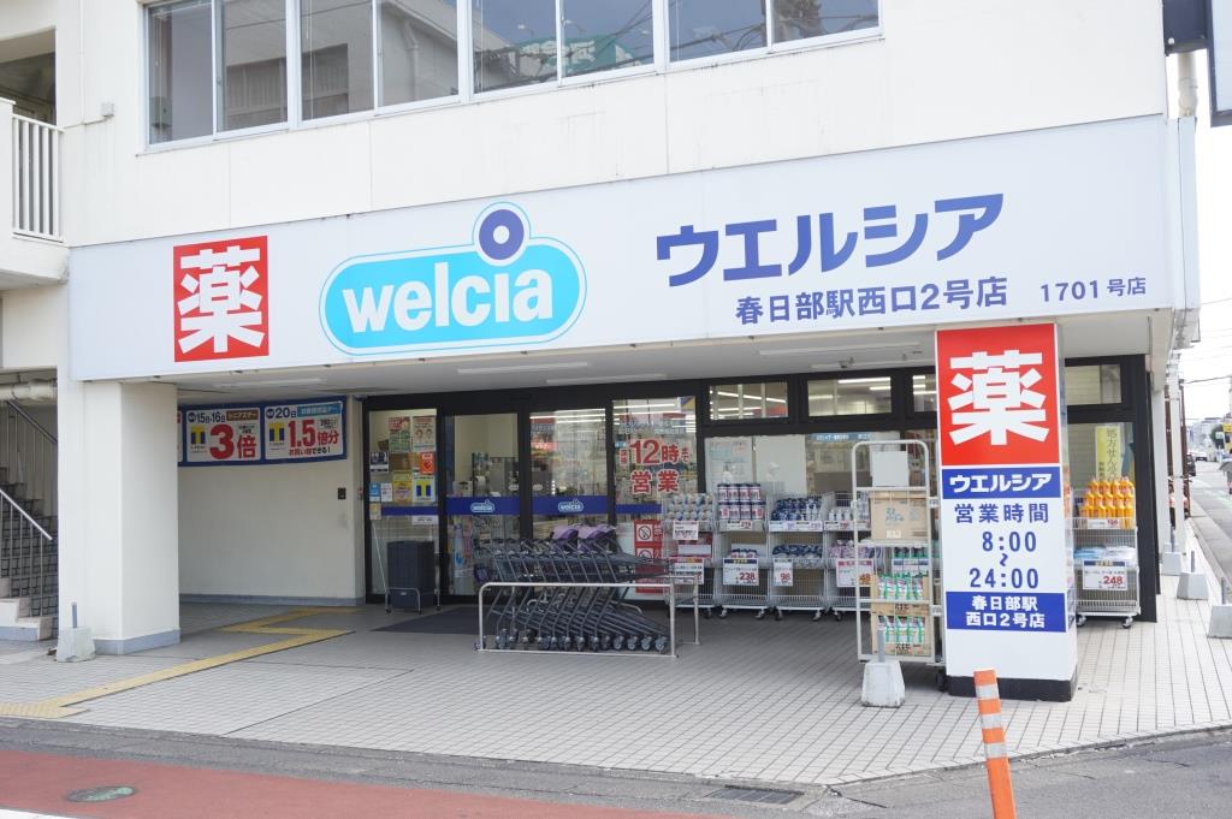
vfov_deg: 36.8
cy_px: 410
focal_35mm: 36
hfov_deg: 53.2
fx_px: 1231
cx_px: 616
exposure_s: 1/80
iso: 100
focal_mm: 24
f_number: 5.6
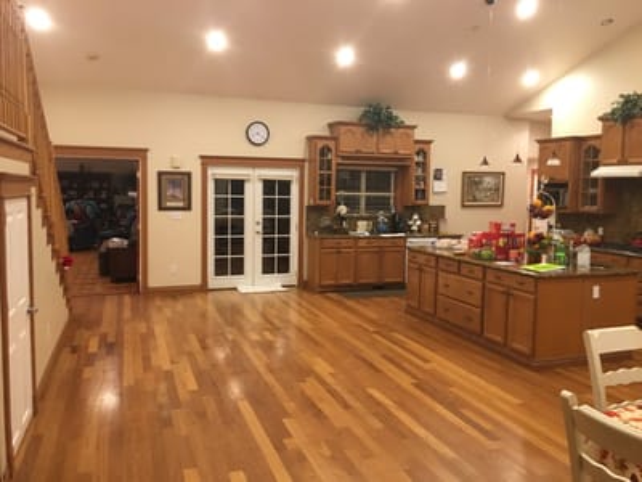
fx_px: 538
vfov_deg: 48.2
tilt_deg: -4.0
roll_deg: -0.7
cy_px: 241
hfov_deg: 61.7
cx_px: 321
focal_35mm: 29
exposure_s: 1/10
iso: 80
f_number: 2.2
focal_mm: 4.15
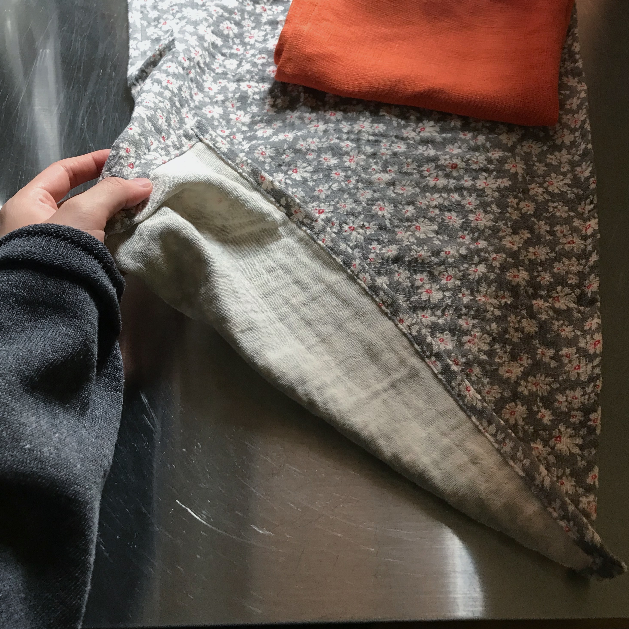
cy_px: 253
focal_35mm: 34
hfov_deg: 48.4
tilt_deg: -57.7
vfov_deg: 48.2
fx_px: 699
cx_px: 318
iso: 32
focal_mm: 3.99
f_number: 1.8
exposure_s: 1/24
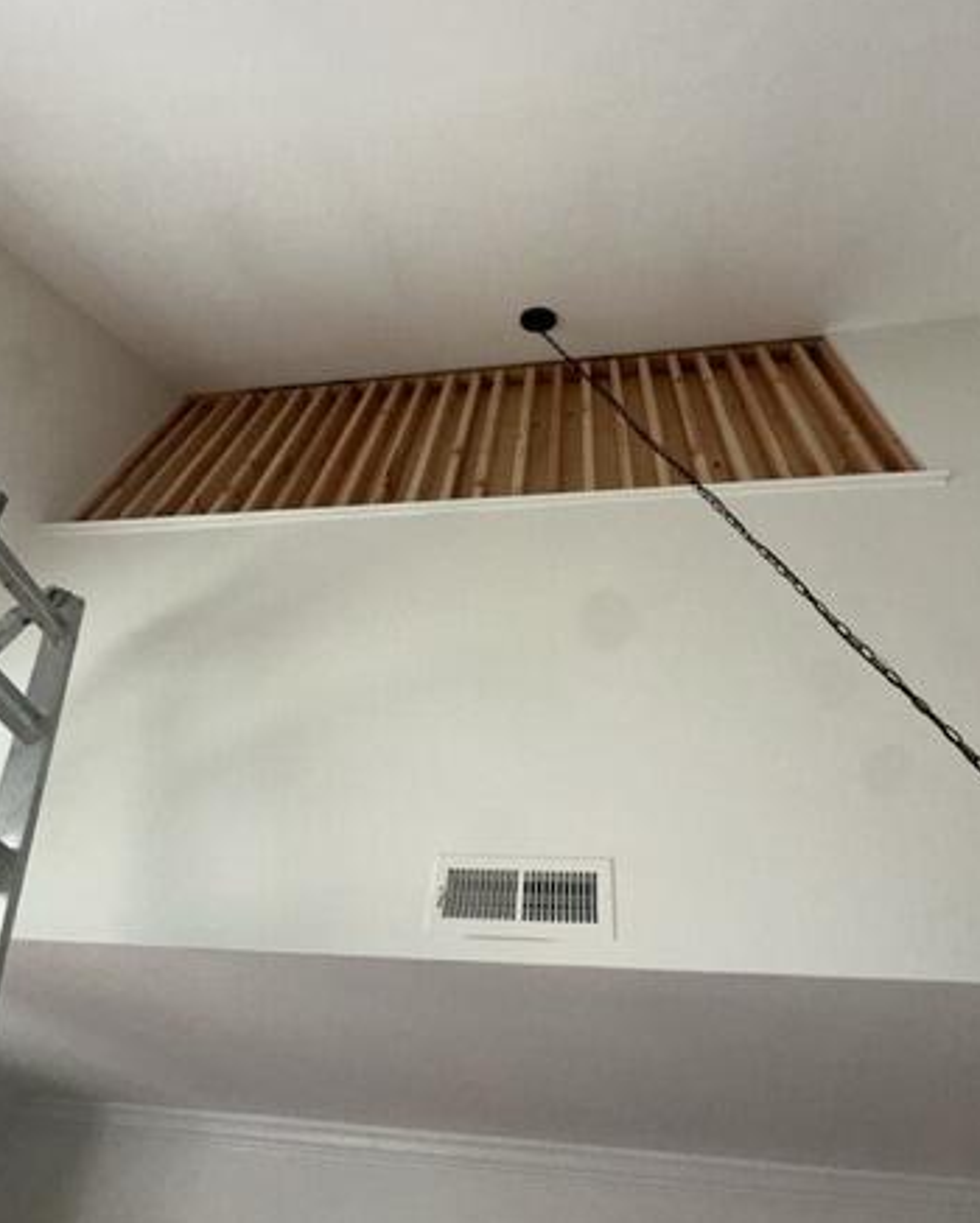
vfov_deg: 96.8
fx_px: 543
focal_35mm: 15
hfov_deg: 84.1
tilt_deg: +53.2
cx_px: 490
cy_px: 610
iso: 200
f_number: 2.2
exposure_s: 1/121
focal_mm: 2.22
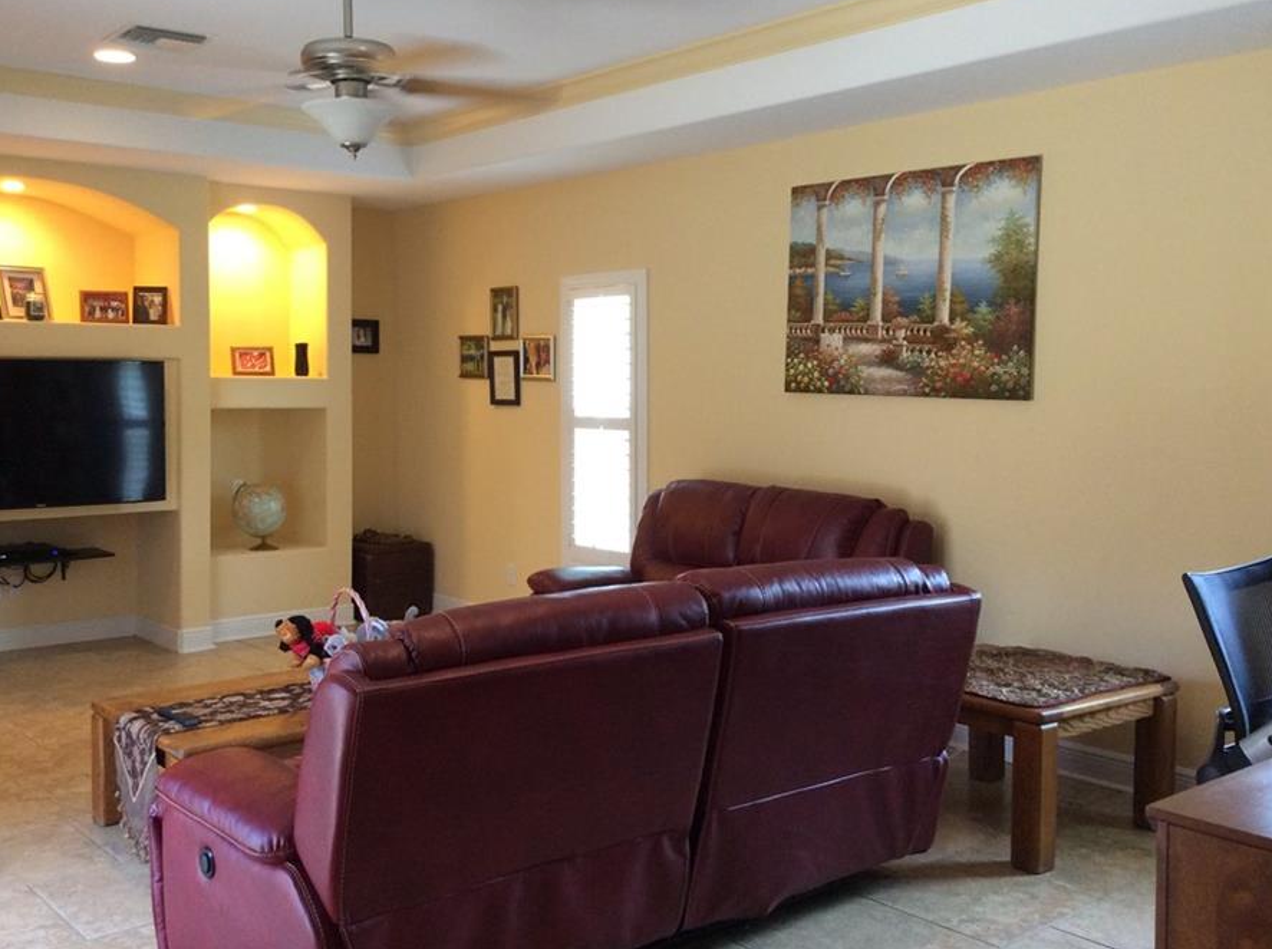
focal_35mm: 37
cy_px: 421
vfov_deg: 38.5
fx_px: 1357
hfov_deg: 50.2
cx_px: 586
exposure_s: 1/24
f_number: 2.4
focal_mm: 3.3
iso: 125
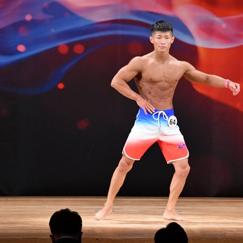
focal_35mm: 308
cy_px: 122
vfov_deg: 5.7
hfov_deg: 5.7
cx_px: 141
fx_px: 2446
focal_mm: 160
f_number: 5.6
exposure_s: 1/400
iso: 3200
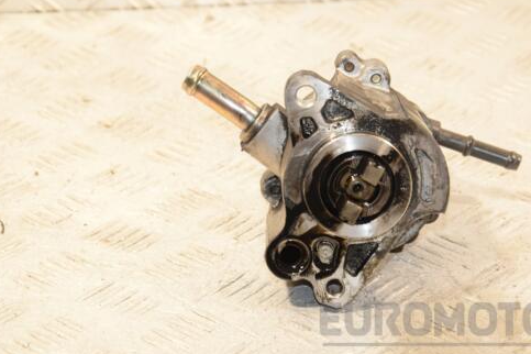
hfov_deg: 16.6
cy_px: 173
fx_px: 1814
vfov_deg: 11.1
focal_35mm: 123
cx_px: 299
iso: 1600
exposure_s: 1/200
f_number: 7.1
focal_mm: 66
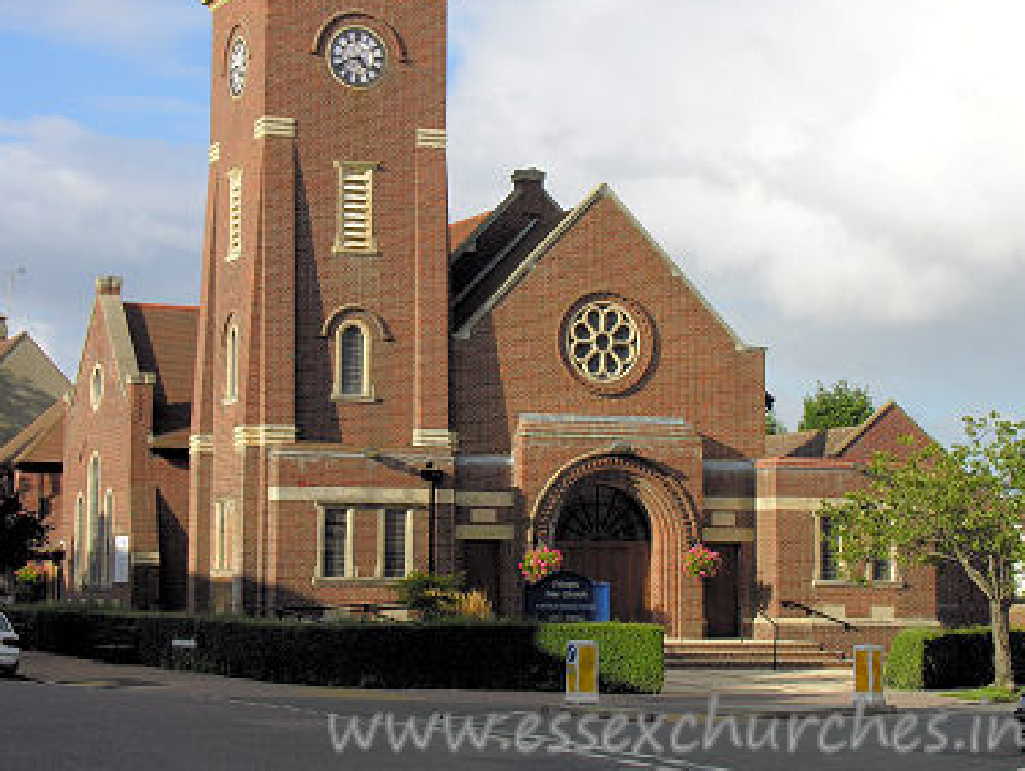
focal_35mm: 87
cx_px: 508
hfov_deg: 22.5
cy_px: 327
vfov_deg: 17.0
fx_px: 2579
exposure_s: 1/173
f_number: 6.6
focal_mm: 18
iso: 50
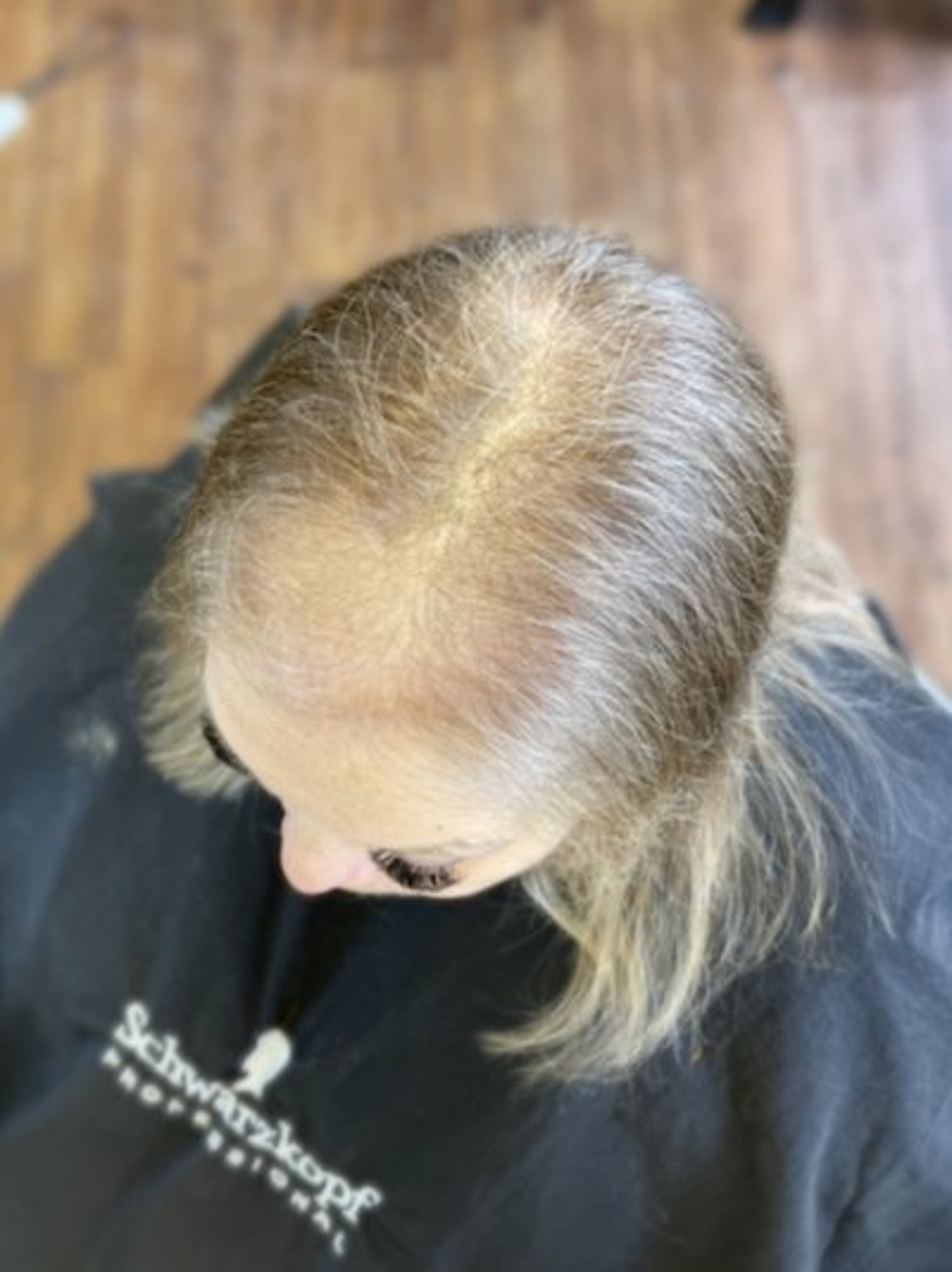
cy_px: 636
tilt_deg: -69.3
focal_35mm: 26
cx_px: 476
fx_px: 954
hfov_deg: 53.0
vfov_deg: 67.3
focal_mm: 5.1
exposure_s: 1/120
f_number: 1.6
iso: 125
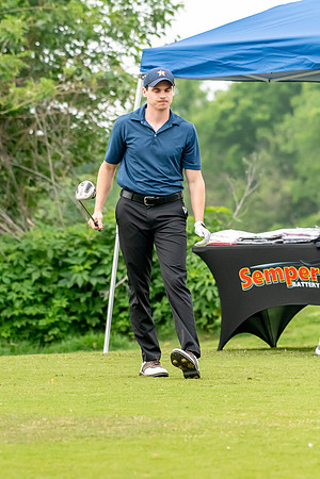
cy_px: 240
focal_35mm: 300
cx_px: 160
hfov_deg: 4.6
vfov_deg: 6.9
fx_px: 4000
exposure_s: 1/2000
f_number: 5.6
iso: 3200
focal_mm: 200
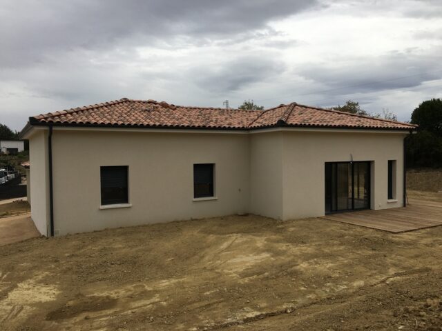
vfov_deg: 48.2
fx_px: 370
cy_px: 166
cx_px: 221
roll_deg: +0.2
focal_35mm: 29
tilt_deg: -2.0
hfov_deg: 61.7
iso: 25
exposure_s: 1/1789
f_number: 2.2
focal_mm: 4.15
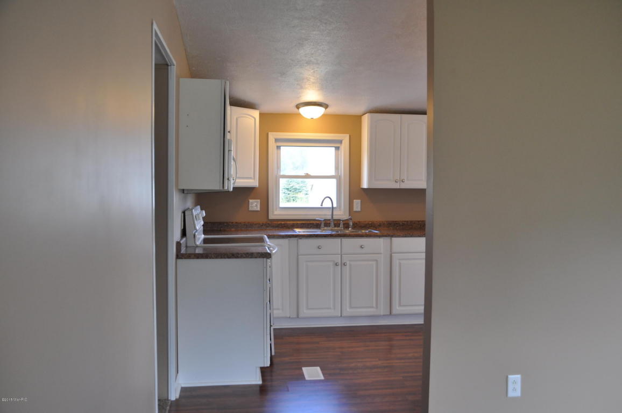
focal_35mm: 34
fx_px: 595
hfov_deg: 55.2
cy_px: 206
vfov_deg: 38.3
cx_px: 311
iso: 400
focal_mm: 23
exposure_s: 1/80
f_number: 4.5
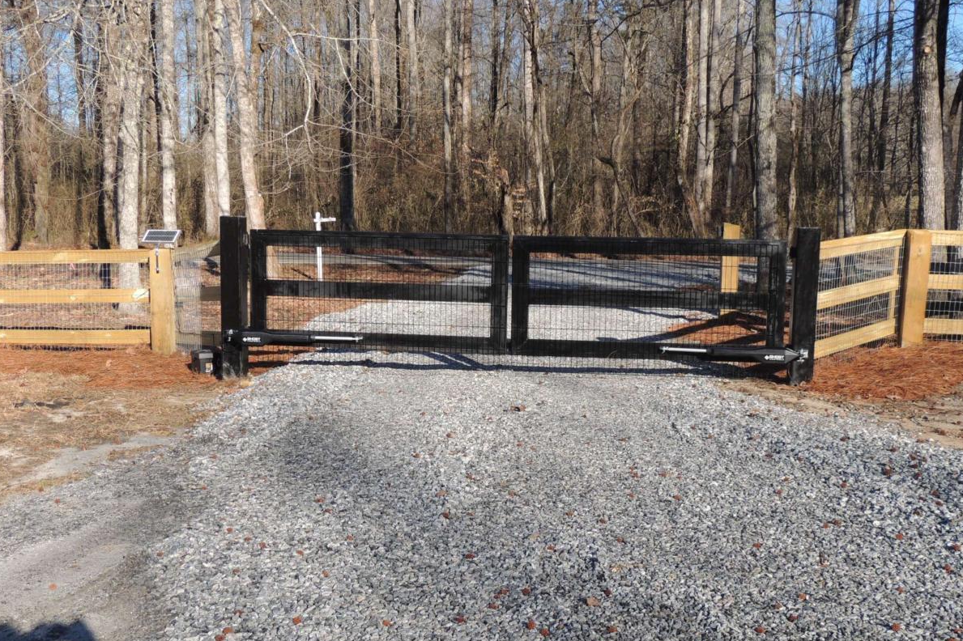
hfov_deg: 46.4
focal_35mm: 42
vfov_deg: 31.8
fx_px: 1123
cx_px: 481
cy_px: 362
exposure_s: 1/640
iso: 100
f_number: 3.3
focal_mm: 7.1
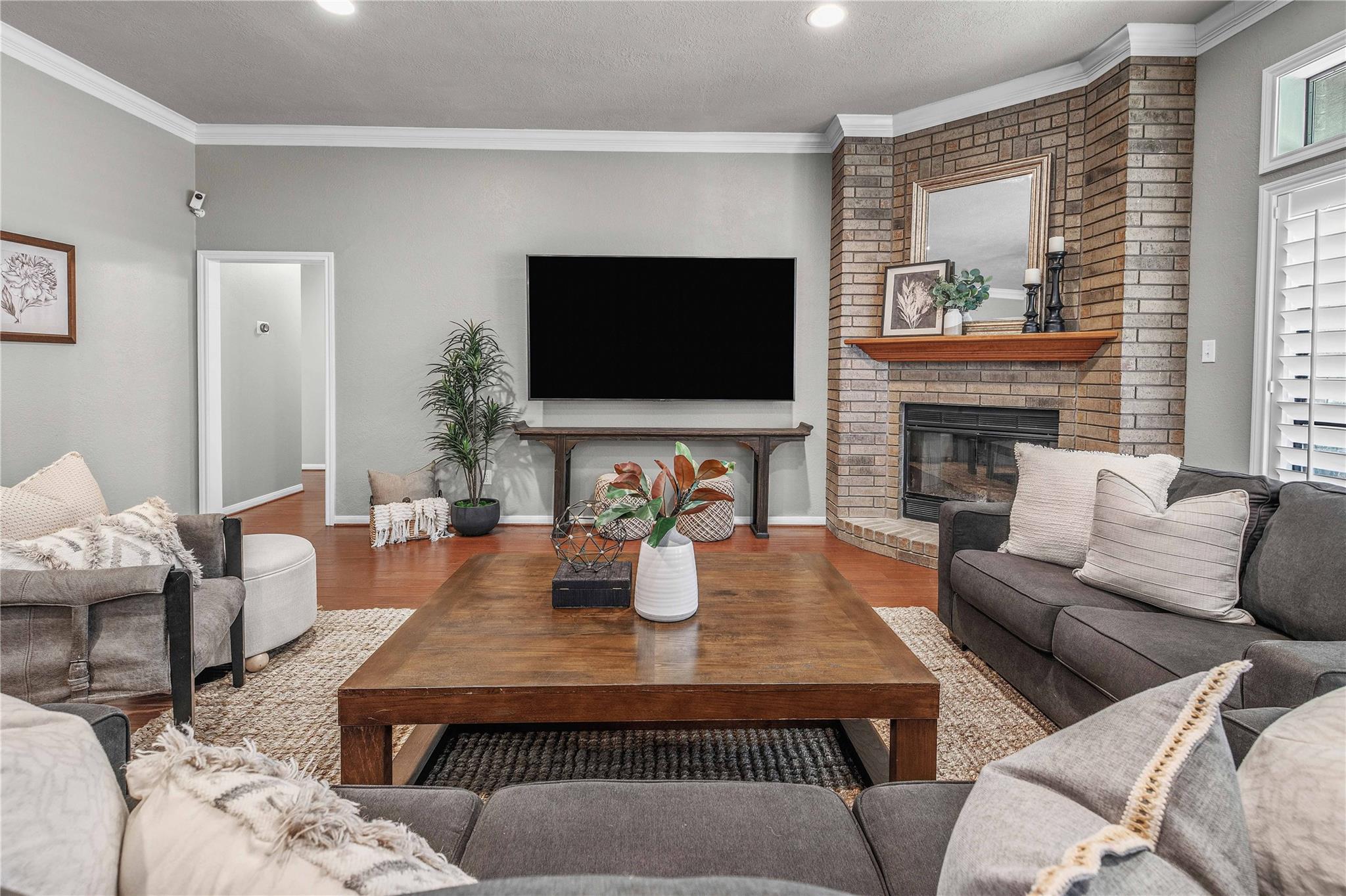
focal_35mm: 15
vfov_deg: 77.3
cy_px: 448
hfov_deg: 100.4
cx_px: 673
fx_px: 561
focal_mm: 15
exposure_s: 1/1.25
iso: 250
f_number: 7.1
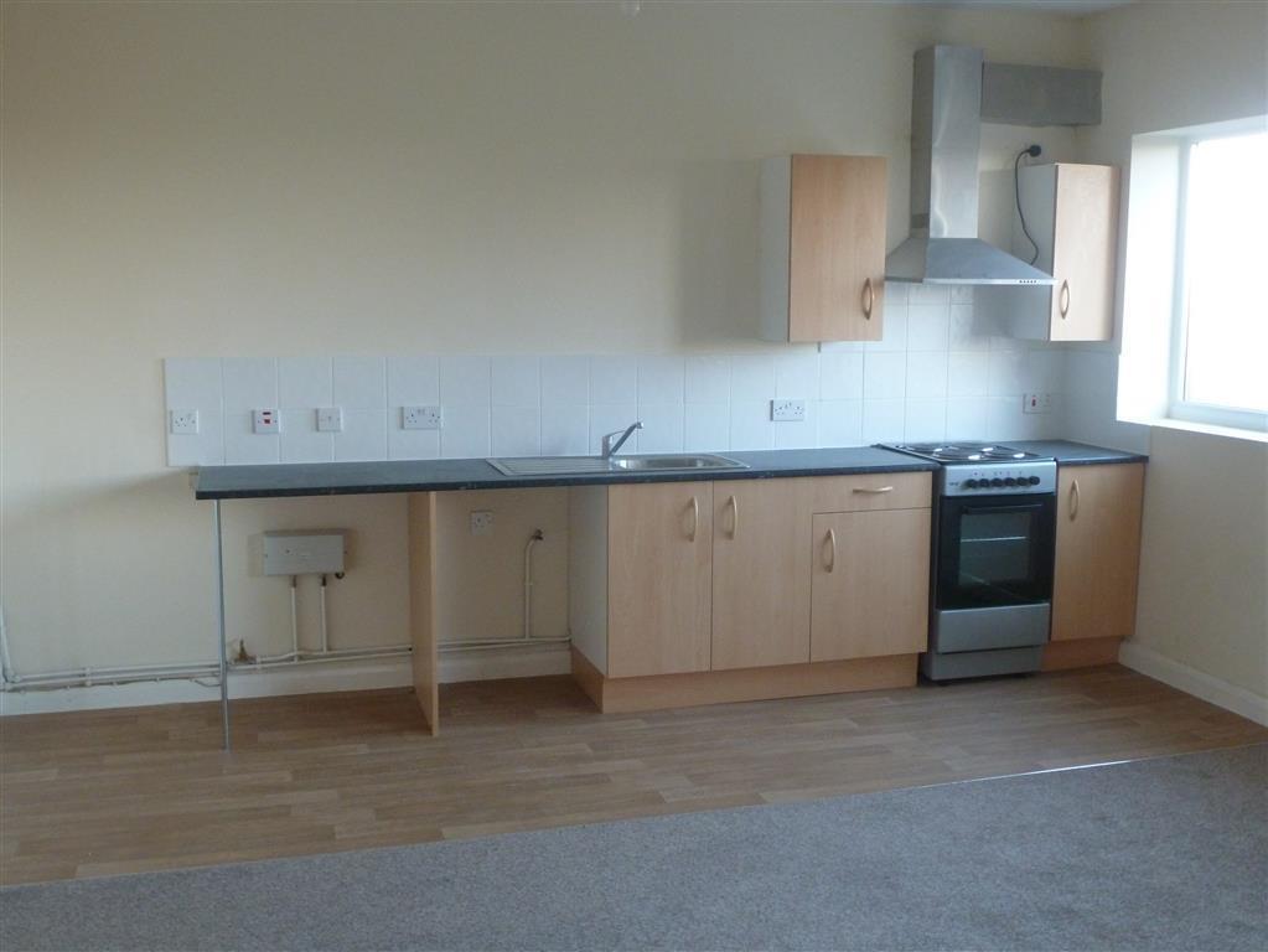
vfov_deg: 39.7
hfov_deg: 51.3
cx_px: 634
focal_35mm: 36
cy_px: 476
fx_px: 1319
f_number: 3.7
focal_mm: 6.4
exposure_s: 1/50
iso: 400
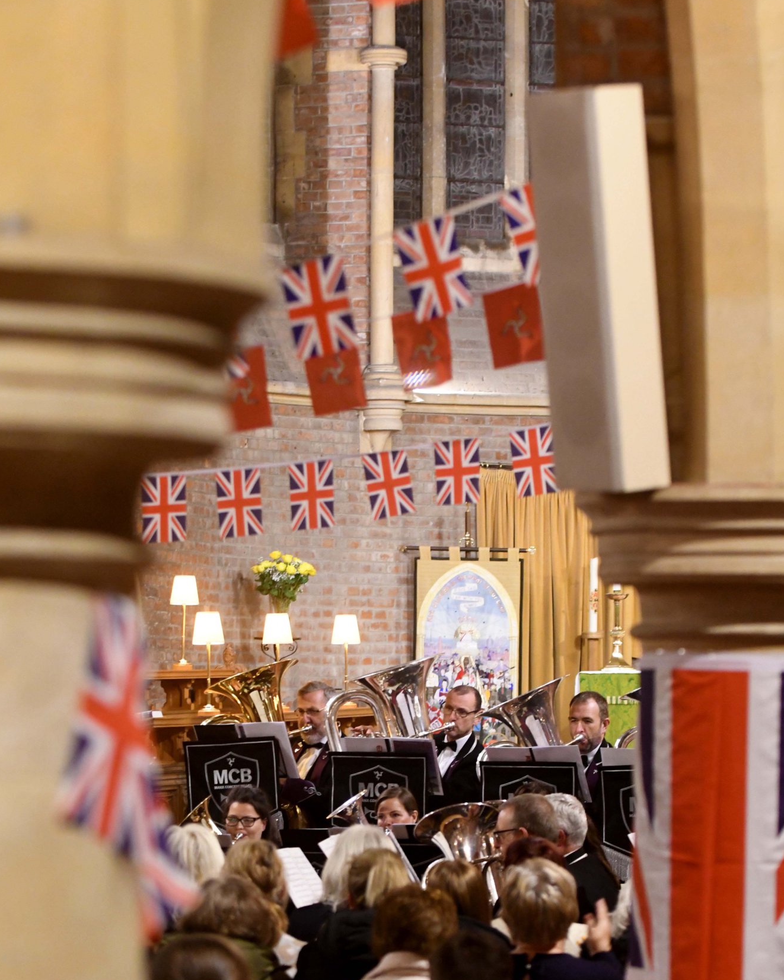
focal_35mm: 143
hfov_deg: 10.8
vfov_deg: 13.5
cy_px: 599
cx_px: 383
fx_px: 4148
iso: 4000
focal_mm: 82
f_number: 3.2
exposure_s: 1/60
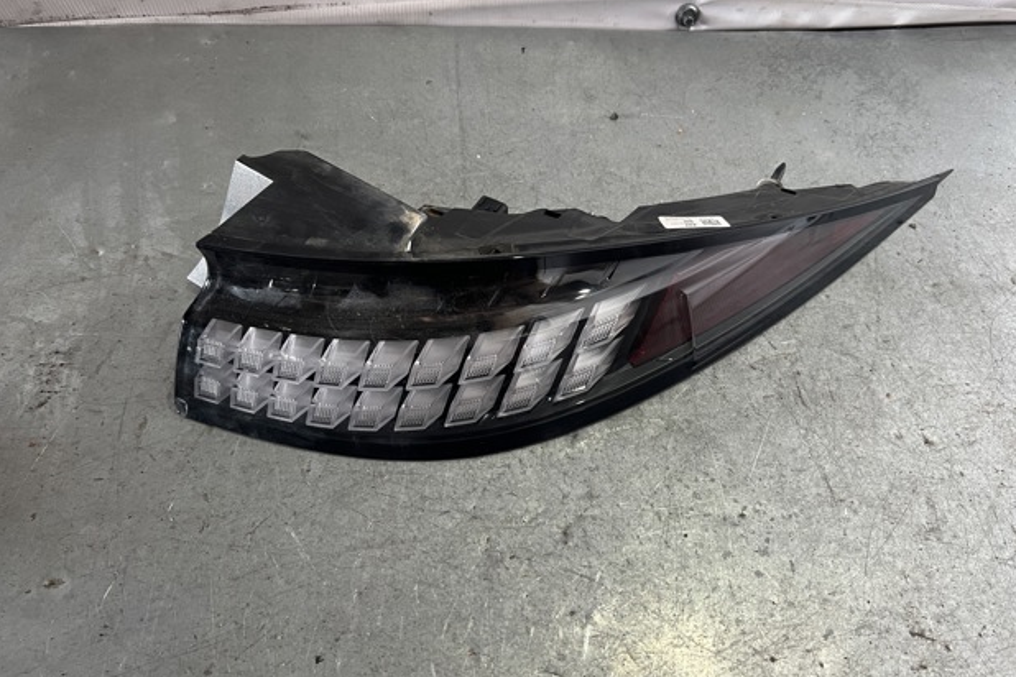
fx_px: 790
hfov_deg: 65.5
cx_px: 520
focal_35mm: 28
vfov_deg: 46.4
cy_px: 341
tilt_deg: -54.1
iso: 125
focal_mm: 5.7
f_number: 1.5
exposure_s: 1/87
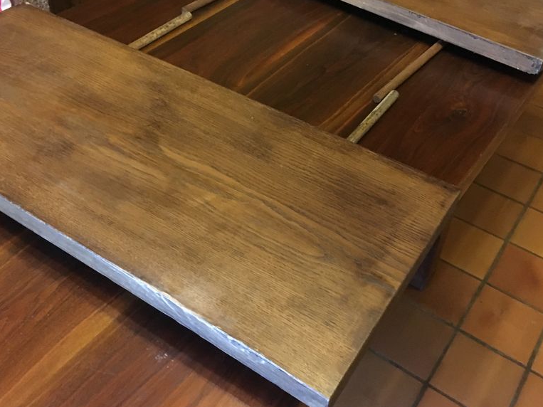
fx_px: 596
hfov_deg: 49.0
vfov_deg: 37.5
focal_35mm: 38
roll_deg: -4.0
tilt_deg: -42.0
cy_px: 160
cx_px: 286
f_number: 2.2
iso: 500
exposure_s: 1/17
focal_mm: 4.15
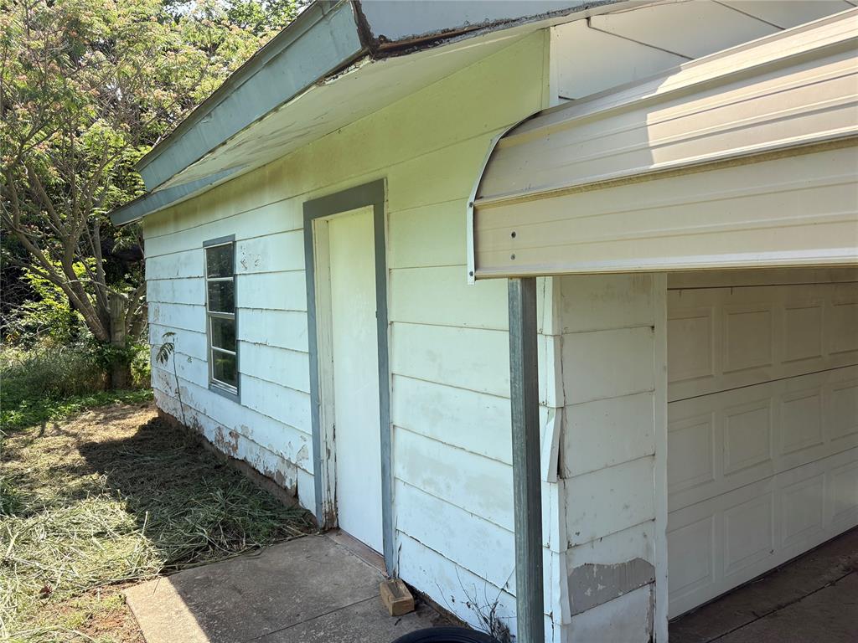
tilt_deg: -4.0
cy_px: 322
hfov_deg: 67.3
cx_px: 429
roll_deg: +2.4
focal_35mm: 26
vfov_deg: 53.1
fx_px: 644
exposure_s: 1/933
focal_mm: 5.96
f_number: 1.6
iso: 50
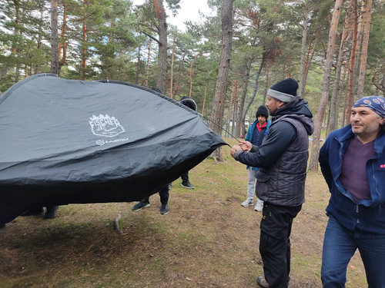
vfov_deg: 53.1
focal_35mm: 26
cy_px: 144
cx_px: 192
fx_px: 289
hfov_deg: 67.3
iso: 100
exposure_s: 1/127
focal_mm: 4.74
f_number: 1.79
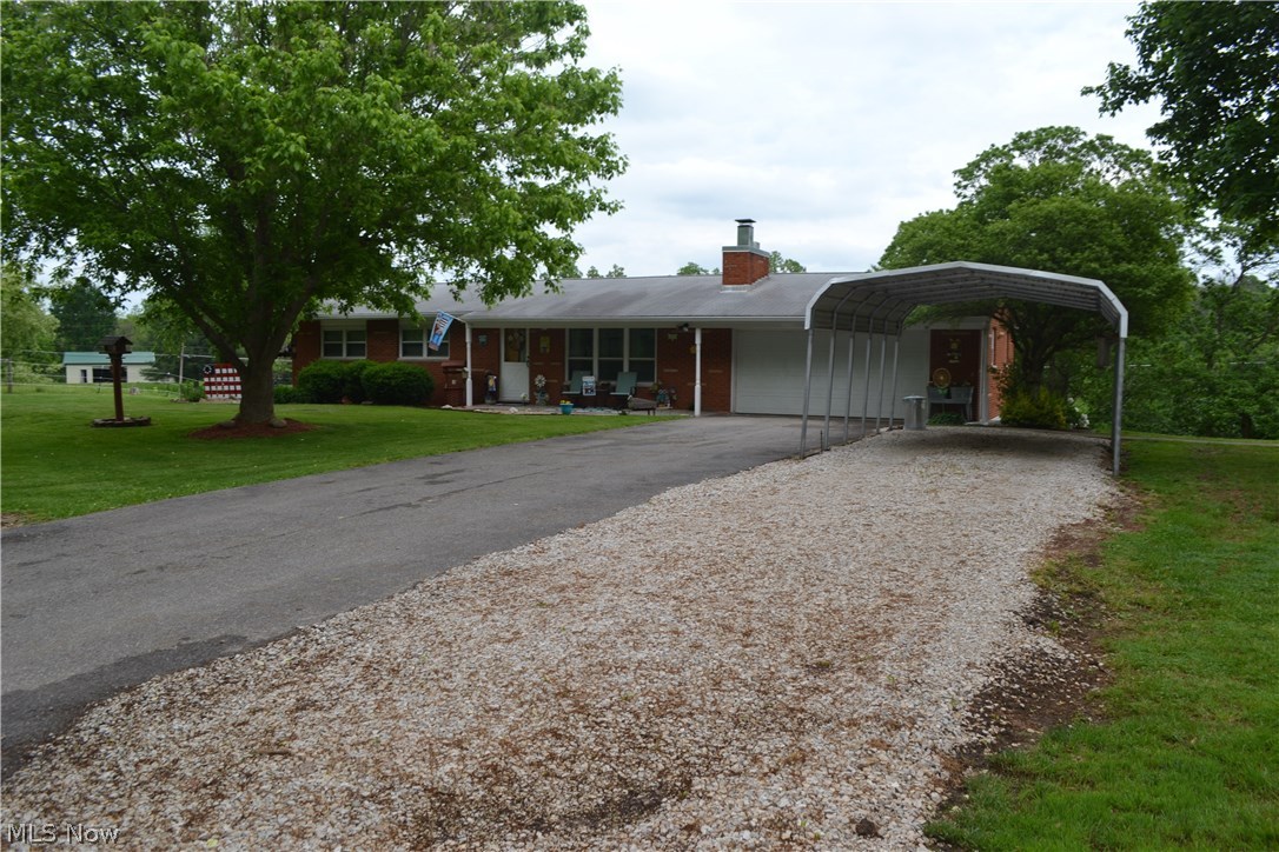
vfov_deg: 47.9
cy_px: 426
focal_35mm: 27
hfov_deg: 67.4
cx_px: 640
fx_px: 959
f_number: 5.6
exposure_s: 1/200
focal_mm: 18
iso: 100
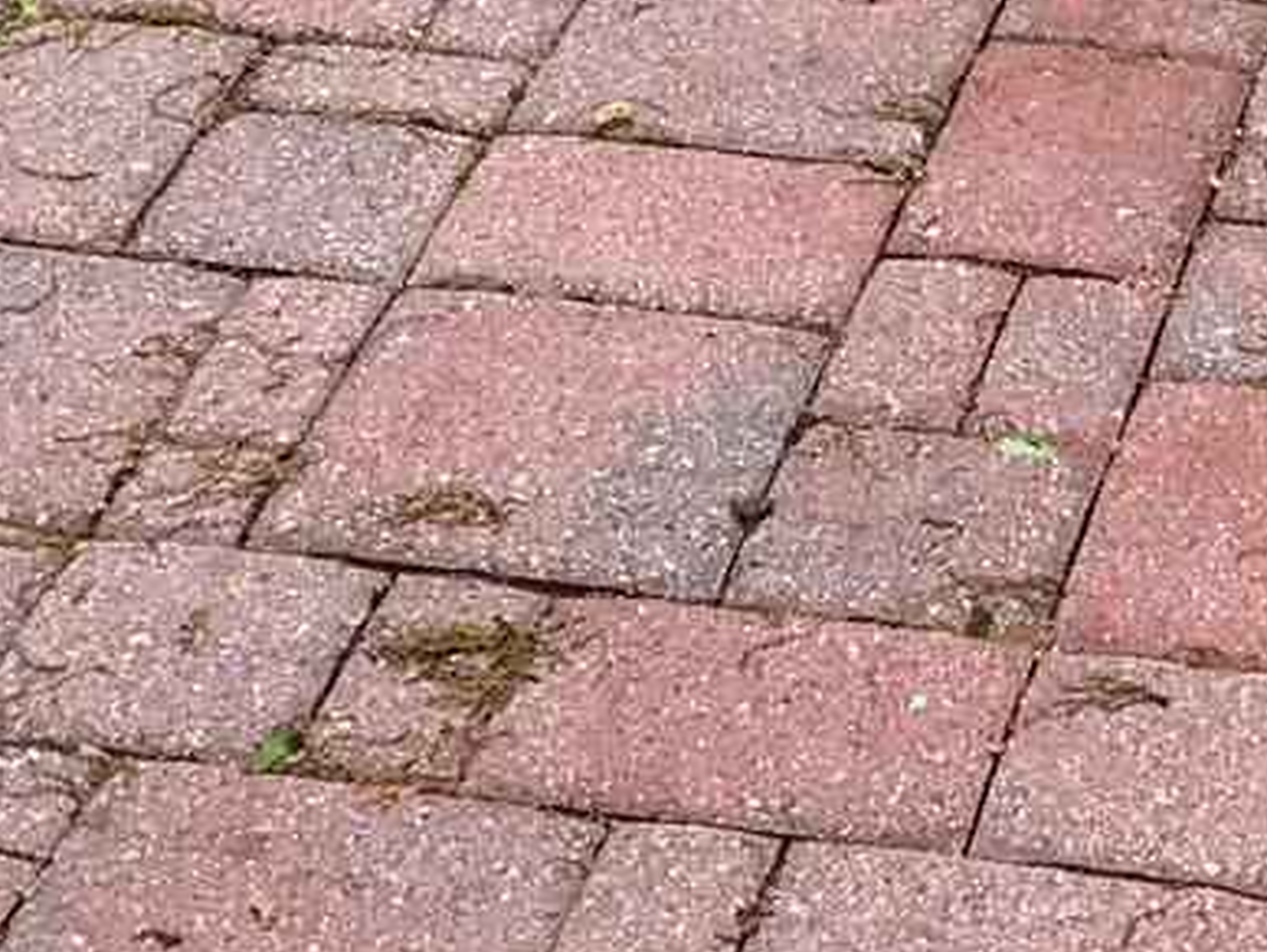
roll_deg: -2.1
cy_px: -998
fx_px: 5422
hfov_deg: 13.2
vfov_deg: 9.4
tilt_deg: -17.0
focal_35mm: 148
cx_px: 1188
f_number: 1.8
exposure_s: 1/162
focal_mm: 3.99
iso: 20
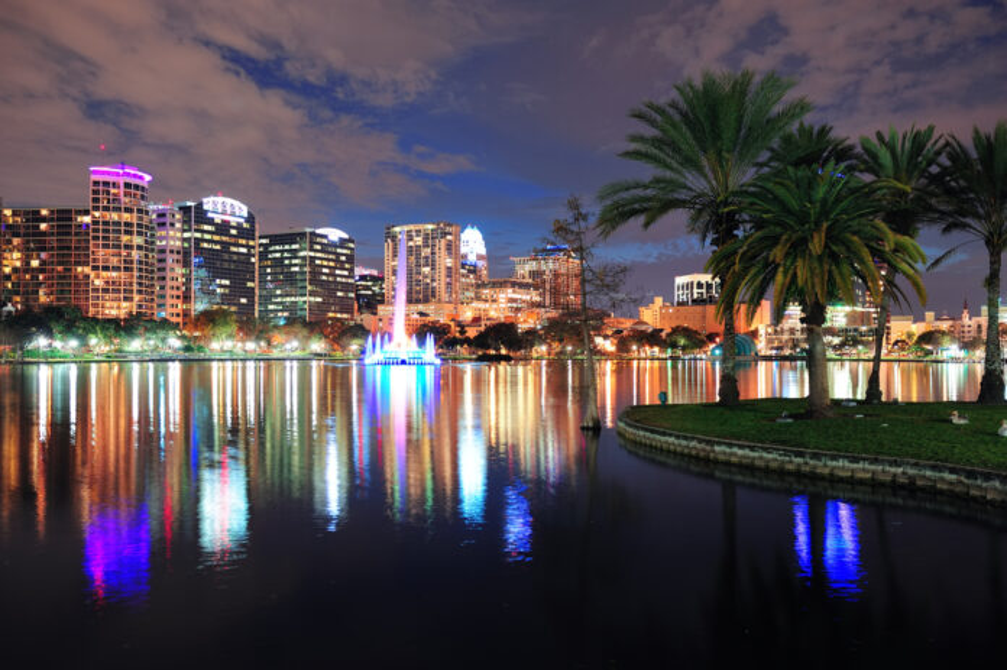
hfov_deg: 55.8
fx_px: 950
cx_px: 504
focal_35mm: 34
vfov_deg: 38.8
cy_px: 335
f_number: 4
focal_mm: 34
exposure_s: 6
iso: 200
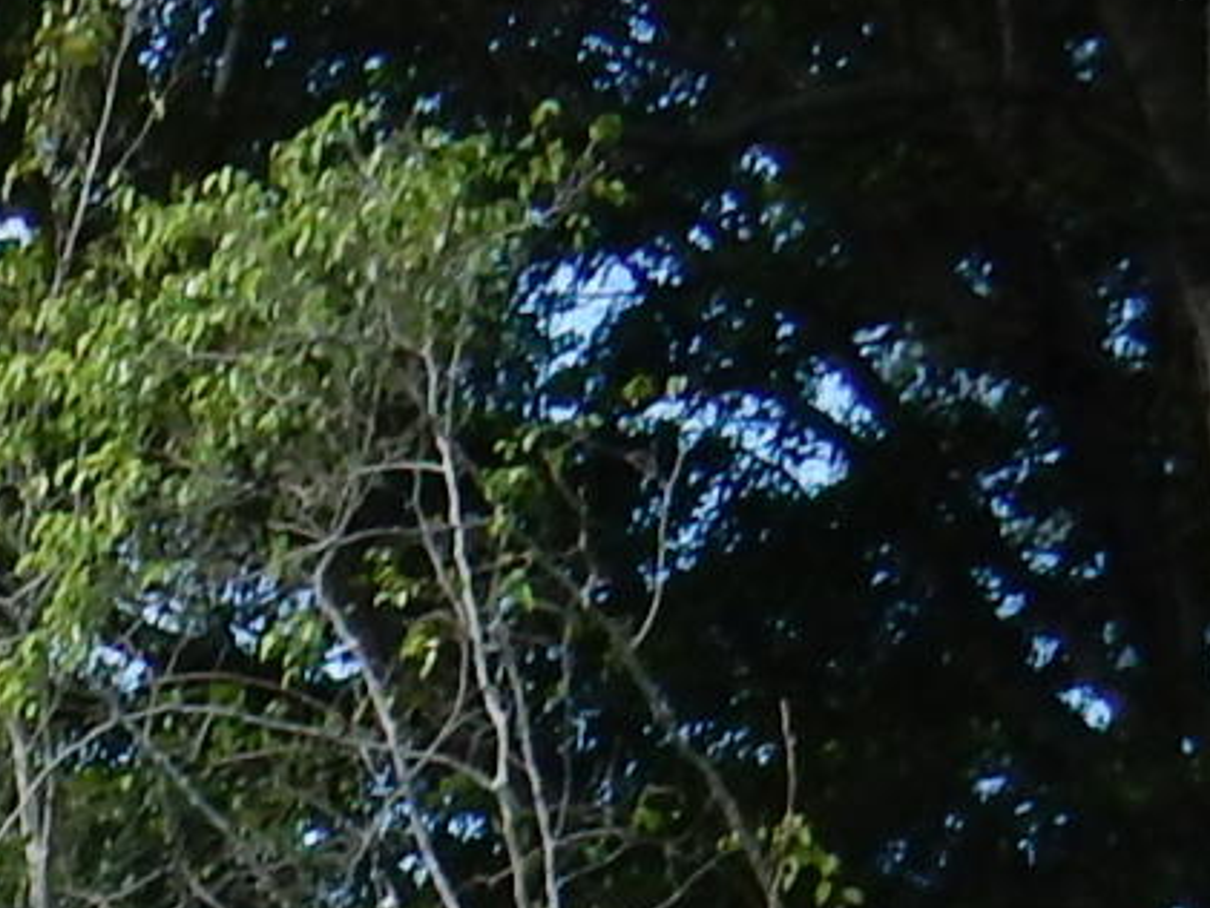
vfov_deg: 7.3
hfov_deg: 9.7
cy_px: 2796
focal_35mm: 178
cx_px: -1733
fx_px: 6224
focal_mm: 4.5
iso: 125
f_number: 3.7
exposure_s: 1/500
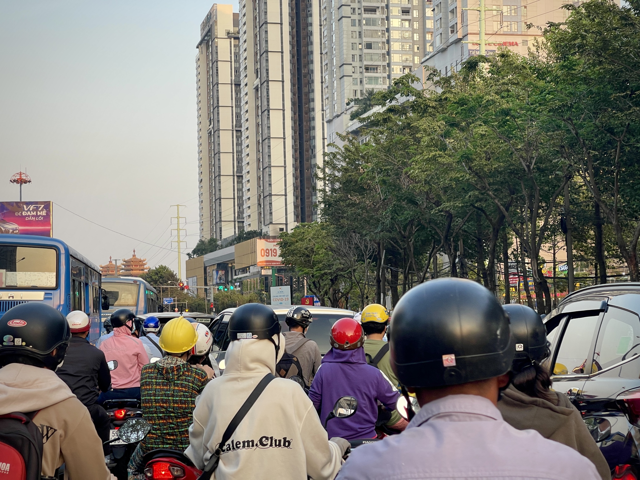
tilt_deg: +1.8
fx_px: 1183
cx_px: 320
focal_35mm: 64
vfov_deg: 22.9
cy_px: 240
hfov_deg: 30.3
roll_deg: +0.8
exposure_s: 1/118
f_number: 2.2
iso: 20
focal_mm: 7.5
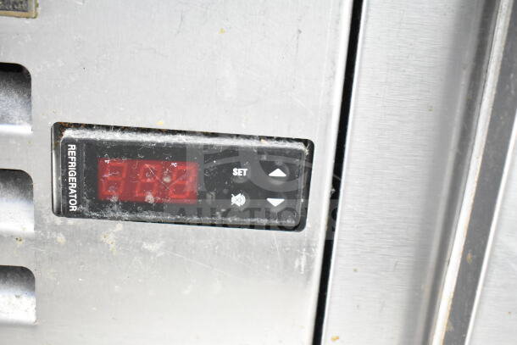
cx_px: 258
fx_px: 733
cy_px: 172
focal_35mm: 51
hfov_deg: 38.9
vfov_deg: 26.5
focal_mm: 34
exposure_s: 1/50
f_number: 4.5
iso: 9000
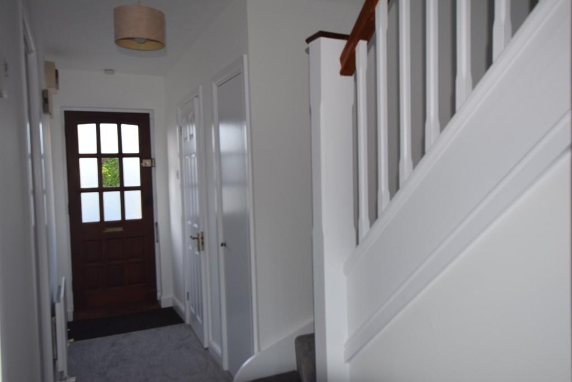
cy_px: 191
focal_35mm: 30
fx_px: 477
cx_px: 286
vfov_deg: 43.6
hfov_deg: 61.9
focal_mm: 20
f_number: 5.6
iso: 800
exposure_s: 1/125
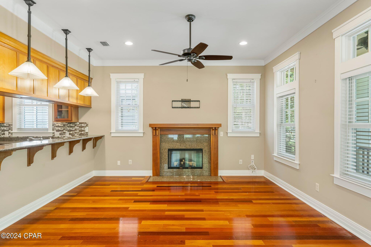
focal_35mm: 20
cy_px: 124
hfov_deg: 84.6
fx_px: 204
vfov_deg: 62.4
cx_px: 186
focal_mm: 19.8
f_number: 8
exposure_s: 1/15
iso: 640
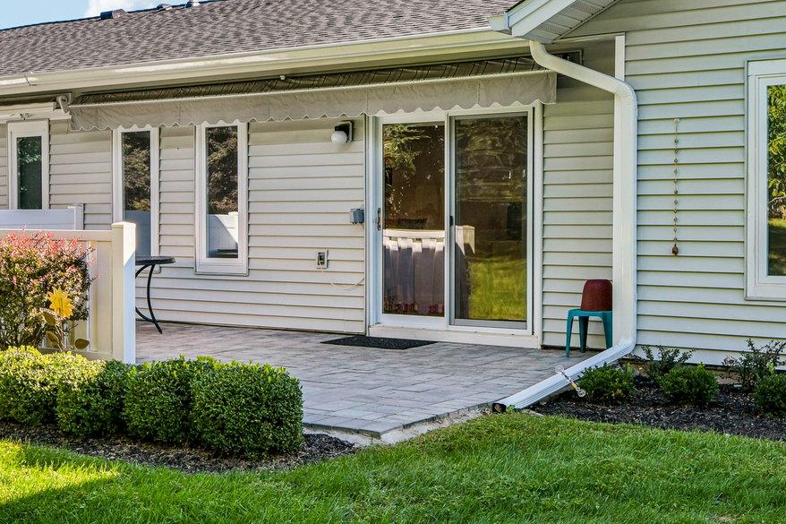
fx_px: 1222
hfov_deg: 35.6
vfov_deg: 24.2
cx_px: 401
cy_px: 224
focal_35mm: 56
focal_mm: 24
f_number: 9
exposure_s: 1/80
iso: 250
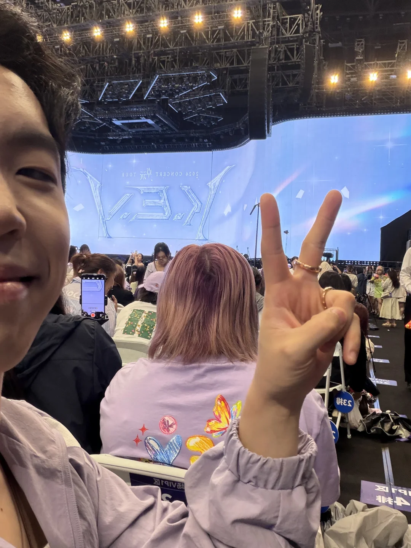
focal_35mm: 30
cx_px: 206
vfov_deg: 60.0
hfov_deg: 46.8
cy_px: 274
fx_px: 475
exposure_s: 1/60
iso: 250
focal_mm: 2.71
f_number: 1.9
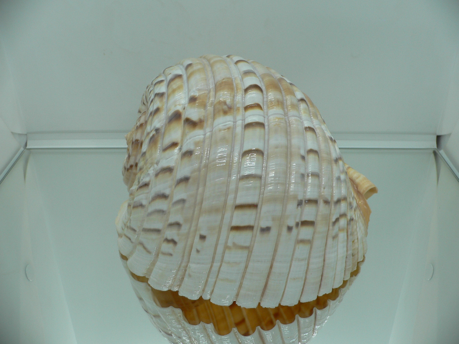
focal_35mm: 35
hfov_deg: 52.6
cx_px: 230
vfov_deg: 40.7
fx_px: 464
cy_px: 172
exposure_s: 1/60
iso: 80
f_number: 2.8
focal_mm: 4.6
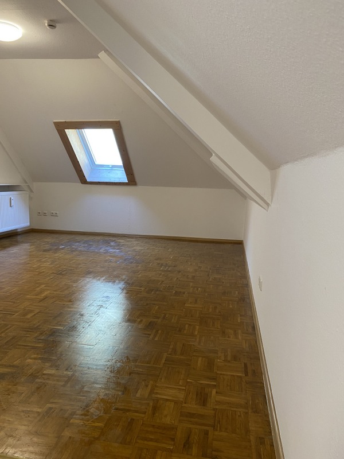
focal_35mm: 26
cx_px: 172
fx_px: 345
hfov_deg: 53.1
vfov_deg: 67.3
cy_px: 230
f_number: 1.8
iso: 125
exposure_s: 1/50
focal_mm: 4.25
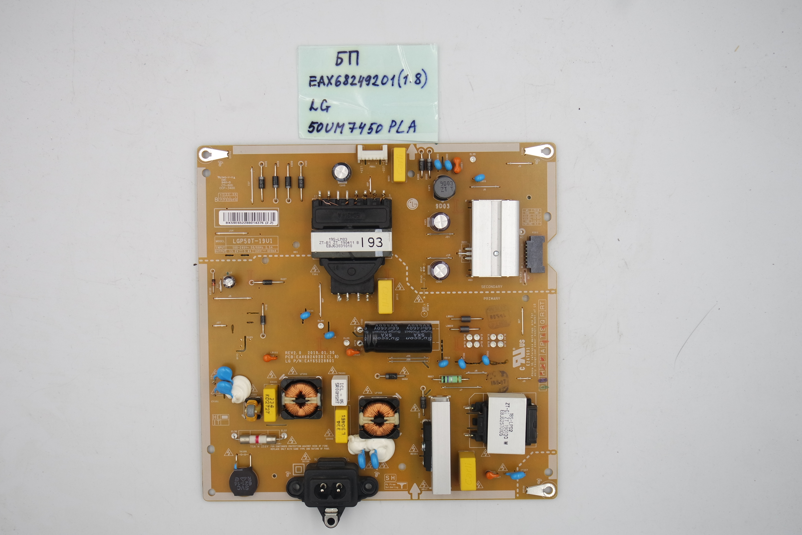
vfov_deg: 31.2
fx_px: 958
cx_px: 401
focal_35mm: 43
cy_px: 268
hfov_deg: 45.4
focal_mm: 16
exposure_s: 1/100
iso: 160
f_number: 5.6
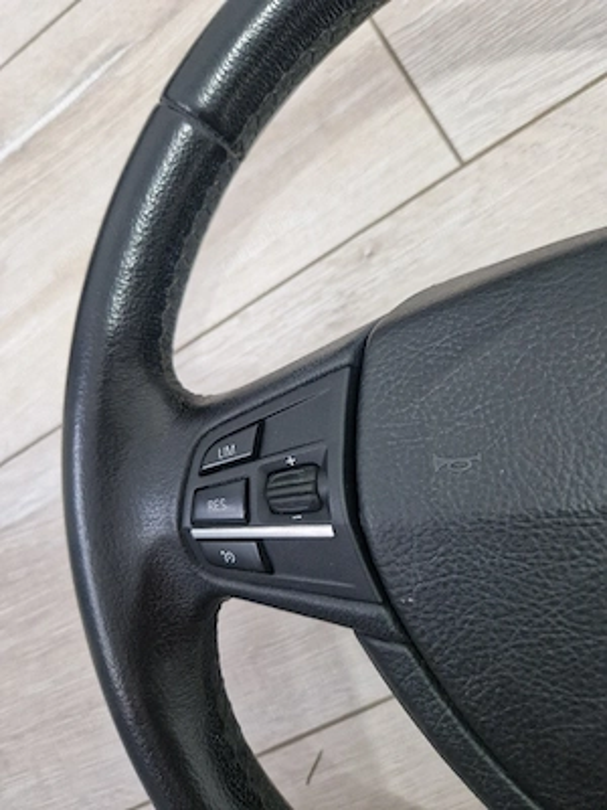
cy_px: 405
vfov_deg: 73.9
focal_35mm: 23
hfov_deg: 58.9
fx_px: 538
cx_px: 304
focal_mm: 5.4
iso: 80
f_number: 1.8
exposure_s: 1/100
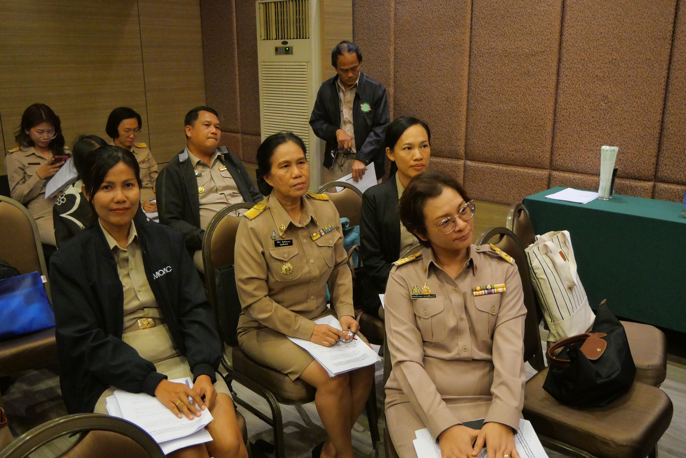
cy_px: 229
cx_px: 343
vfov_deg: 42.4
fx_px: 591
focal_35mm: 31
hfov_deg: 60.3
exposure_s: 1/100
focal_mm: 15
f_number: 3.7
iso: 3200
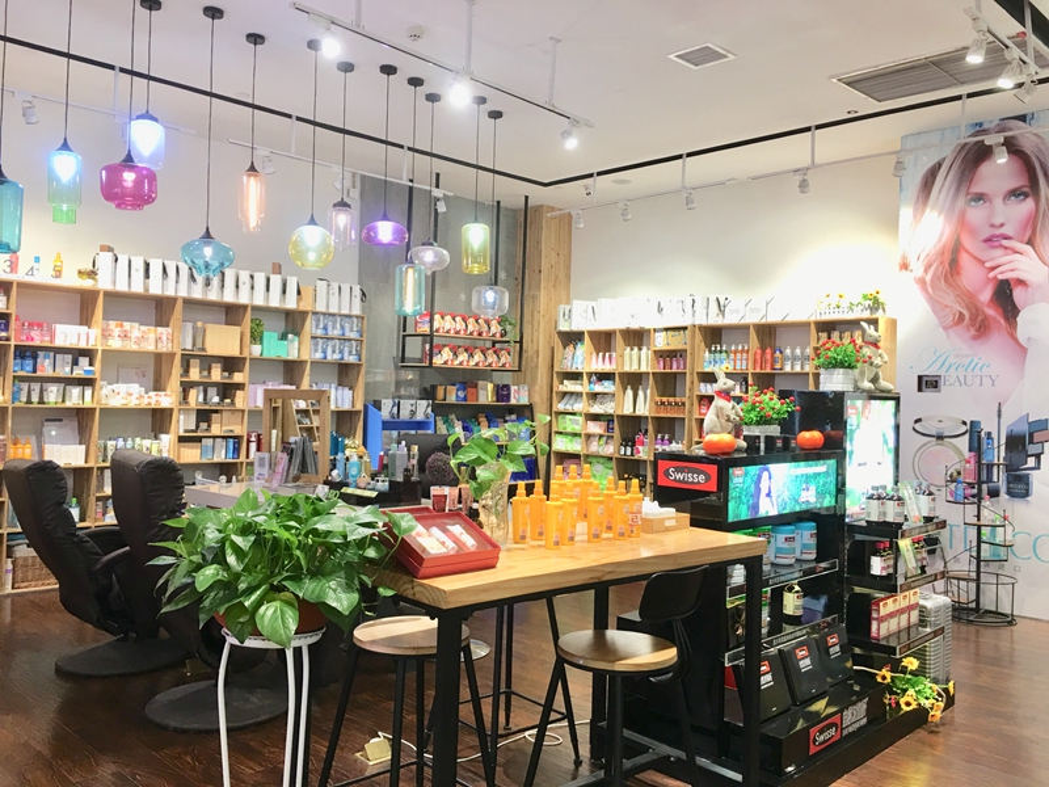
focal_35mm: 29
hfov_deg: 61.7
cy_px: 394
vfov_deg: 48.2
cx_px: 524
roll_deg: -1.8
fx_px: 879
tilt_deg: +0.2
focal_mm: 4.15
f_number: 2.2
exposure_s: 1/17
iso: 40
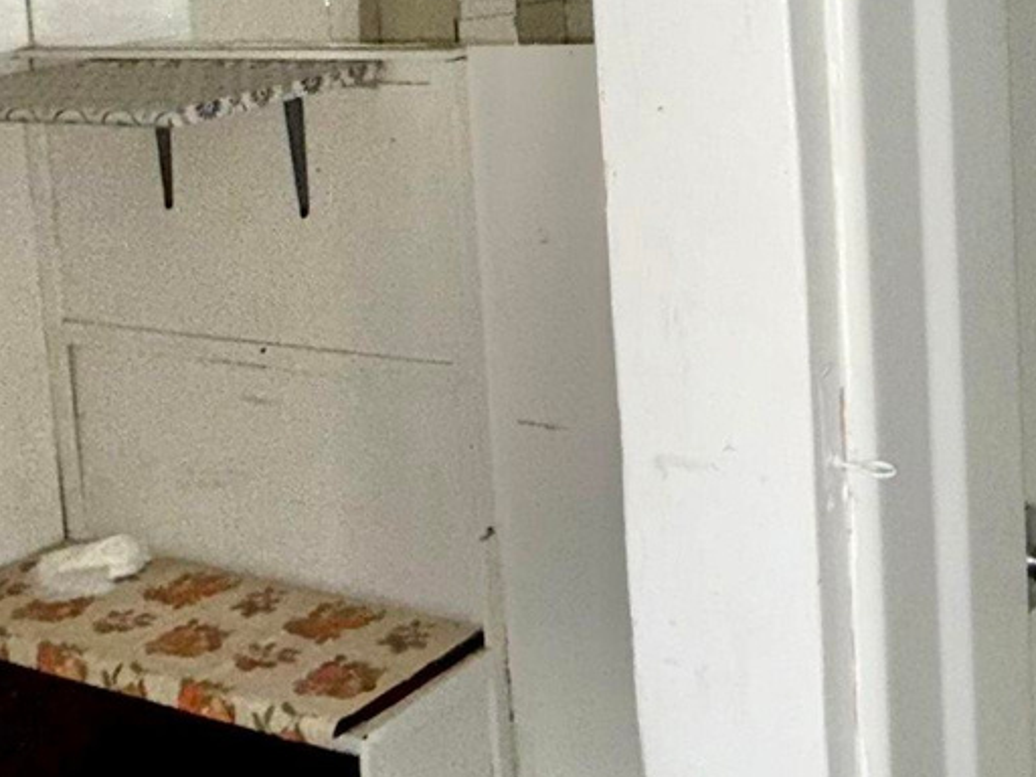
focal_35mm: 56
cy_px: 77
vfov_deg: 25.3
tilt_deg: -4.4
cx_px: 641
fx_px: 1676
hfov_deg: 34.2
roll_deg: +3.0
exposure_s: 1/40
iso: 125
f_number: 2.2
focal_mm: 2.22
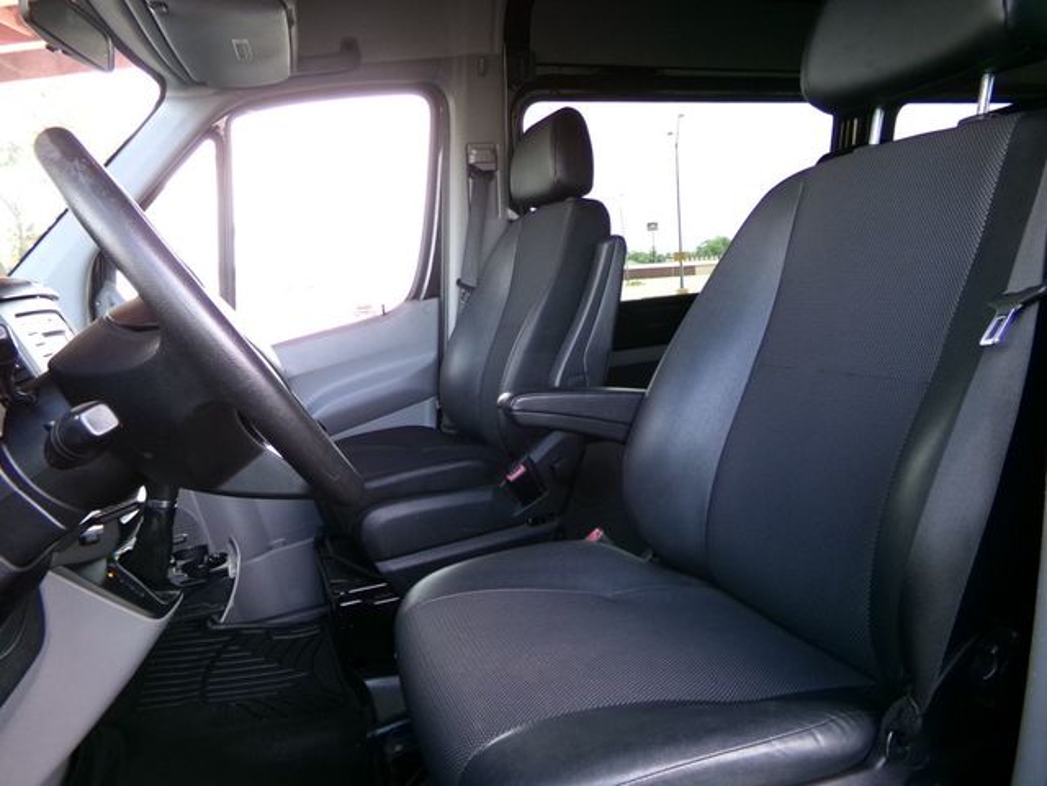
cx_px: 524
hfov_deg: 71.6
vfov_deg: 56.8
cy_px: 393
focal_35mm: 24
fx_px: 726
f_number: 3.7
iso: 233
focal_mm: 4.3
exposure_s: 1/60
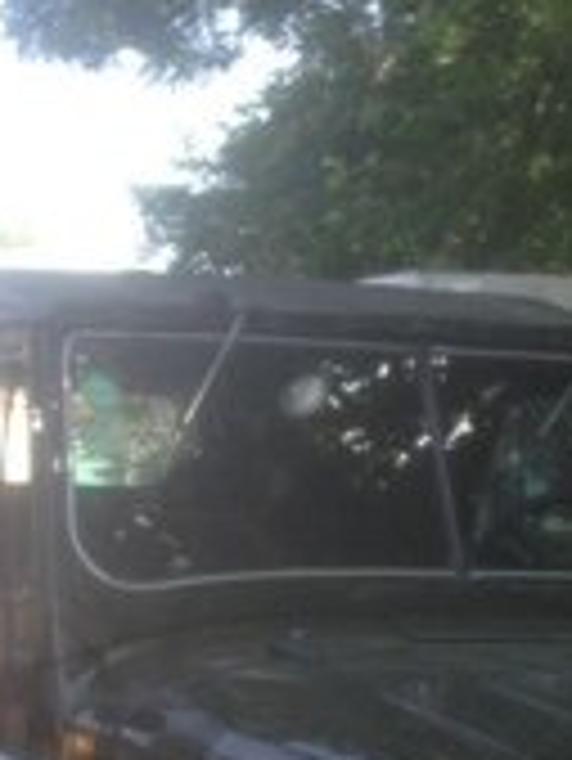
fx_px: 2134
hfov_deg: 15.2
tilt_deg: -5.1
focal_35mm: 97
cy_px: 818
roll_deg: -2.5
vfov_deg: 19.4
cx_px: 140
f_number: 2.4
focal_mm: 4.12
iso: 50
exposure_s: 1/203
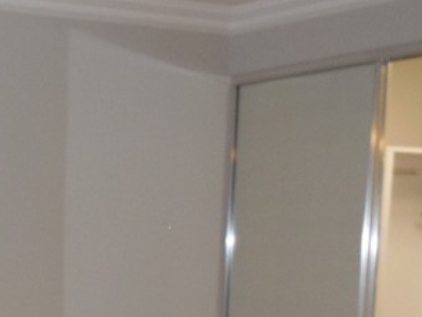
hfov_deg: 21.1
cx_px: -126
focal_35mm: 84
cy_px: 442
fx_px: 1024
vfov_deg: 16.4
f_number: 3.1
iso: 280
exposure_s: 1/25
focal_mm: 4.5
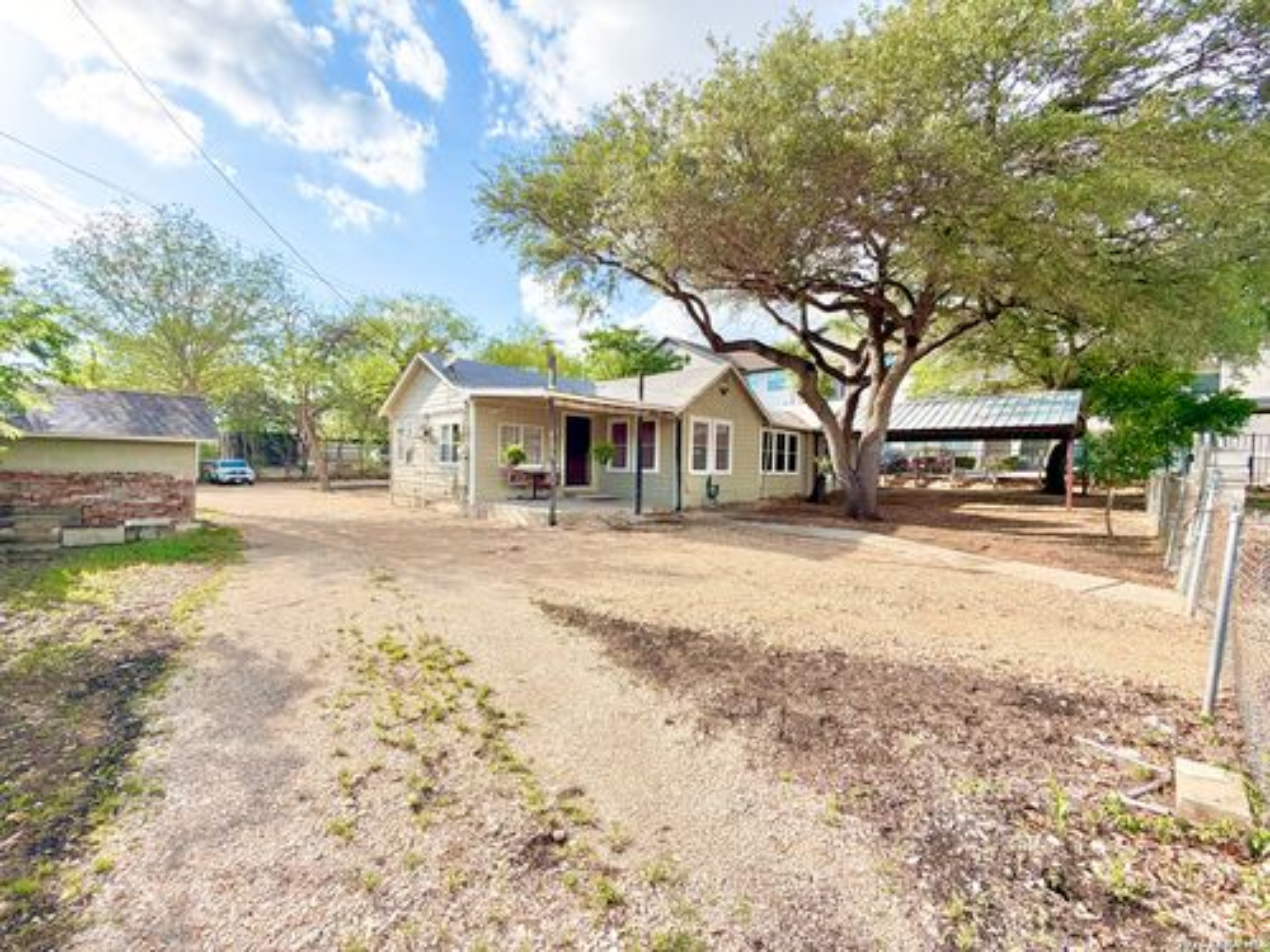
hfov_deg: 102.1
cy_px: 476
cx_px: 635
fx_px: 514
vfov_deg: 85.7
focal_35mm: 14
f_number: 2.2
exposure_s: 1/770
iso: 32
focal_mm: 2.22
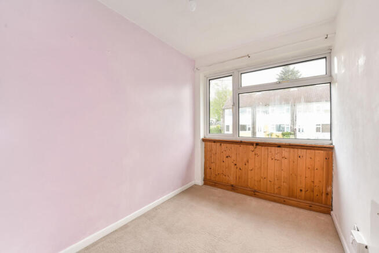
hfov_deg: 104.2
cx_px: 190
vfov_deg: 81.3
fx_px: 147
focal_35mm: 14
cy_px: 126
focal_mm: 14
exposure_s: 1/100
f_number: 8
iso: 400
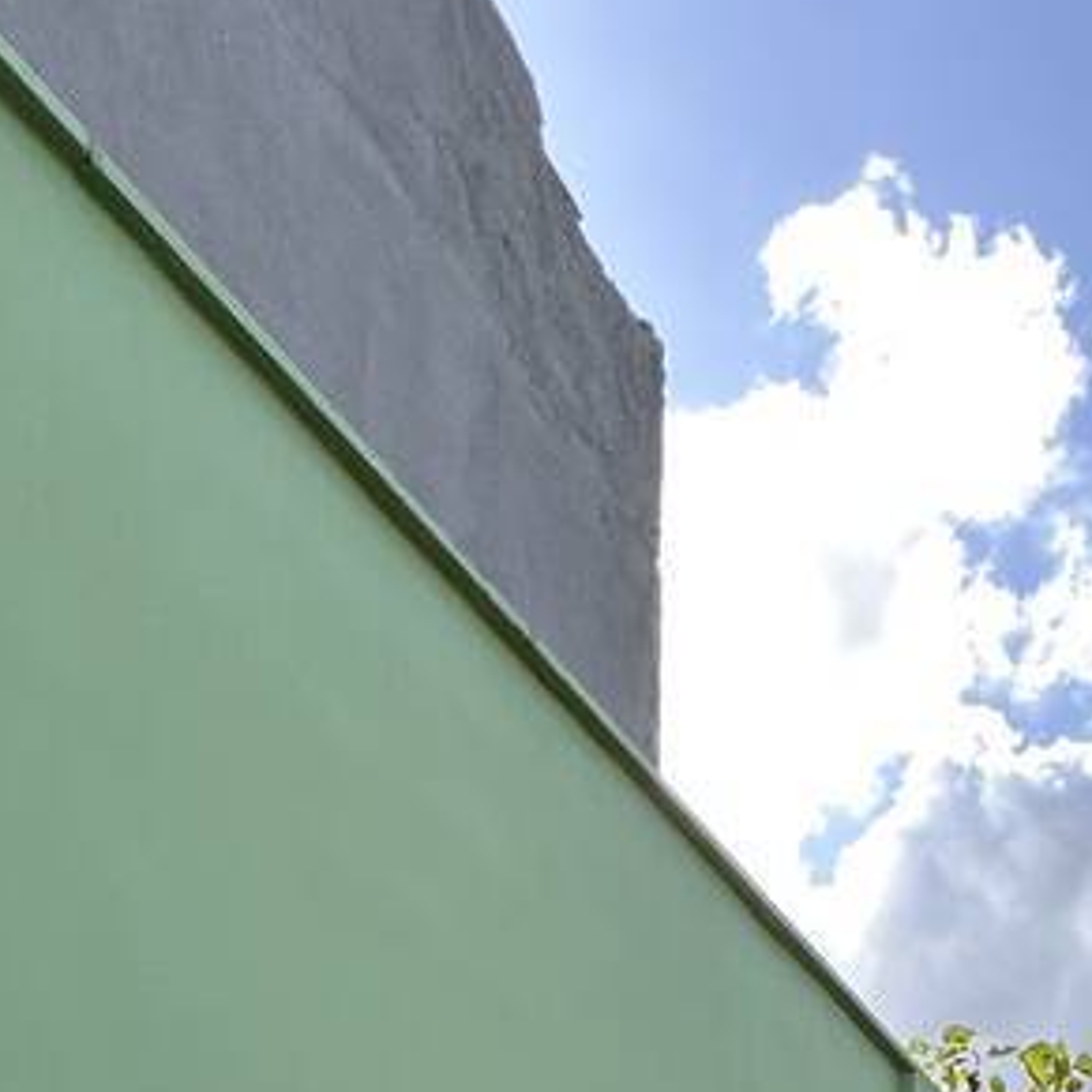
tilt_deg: -2.3
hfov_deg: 36.7
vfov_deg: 23.7
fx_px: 1642
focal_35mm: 46
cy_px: 1846
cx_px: 638
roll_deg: -0.5
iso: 40
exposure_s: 1/378
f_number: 2.2
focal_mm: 2.22
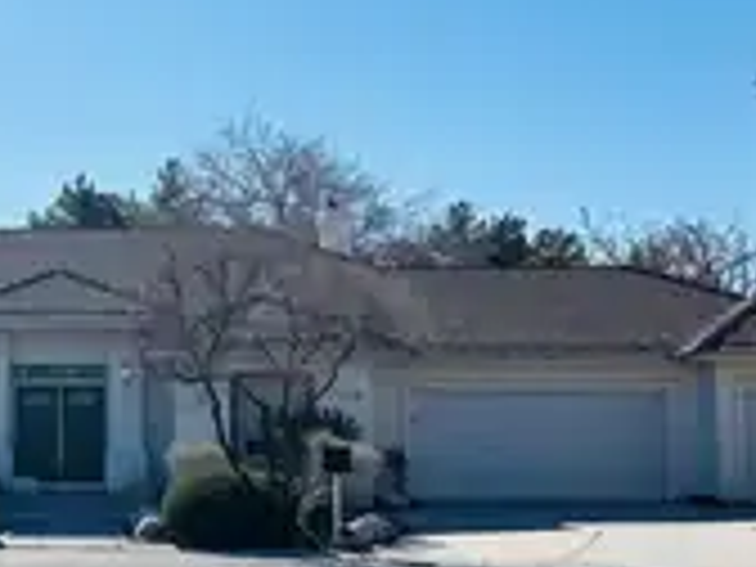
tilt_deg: +5.9
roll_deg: -0.4
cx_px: 50
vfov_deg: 23.7
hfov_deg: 29.6
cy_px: 288
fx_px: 1354
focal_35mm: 62
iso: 50
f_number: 1.6
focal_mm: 5.96
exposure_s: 1/7194
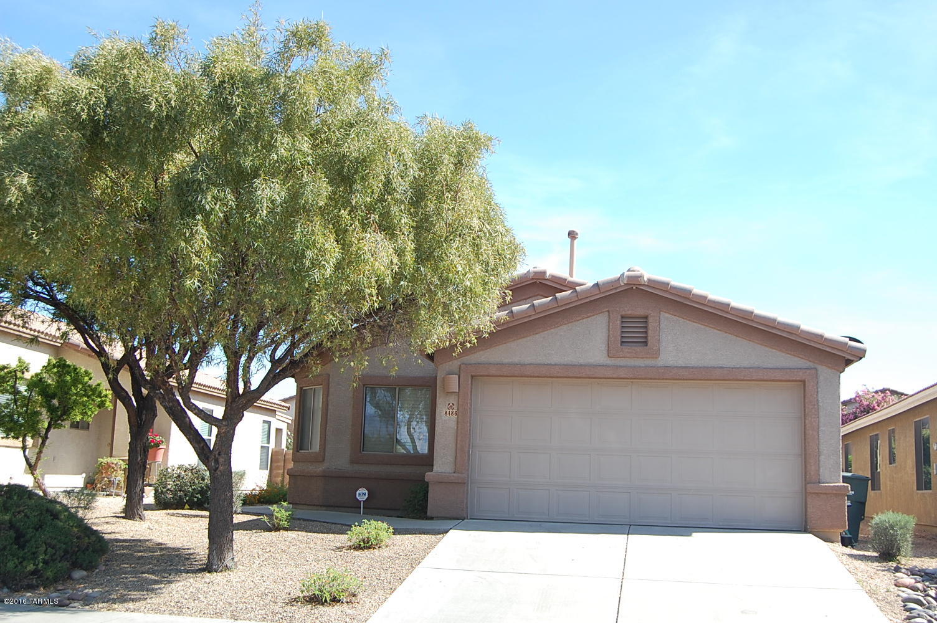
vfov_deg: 34.1
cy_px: 312
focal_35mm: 39
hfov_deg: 49.6
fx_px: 1014
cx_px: 468
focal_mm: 26
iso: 200
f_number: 8
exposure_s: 1/250
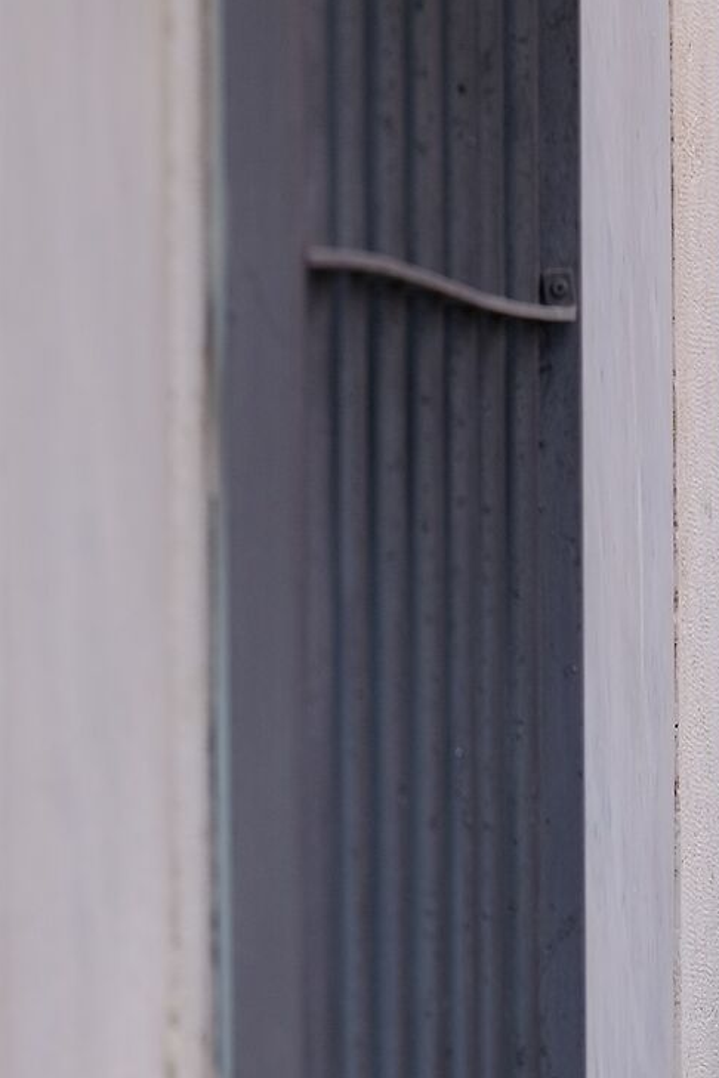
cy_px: 1720
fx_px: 11144
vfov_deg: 5.5
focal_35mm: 372
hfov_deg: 3.7
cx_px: 1013
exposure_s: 1/250
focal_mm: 75
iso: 160
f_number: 3.2
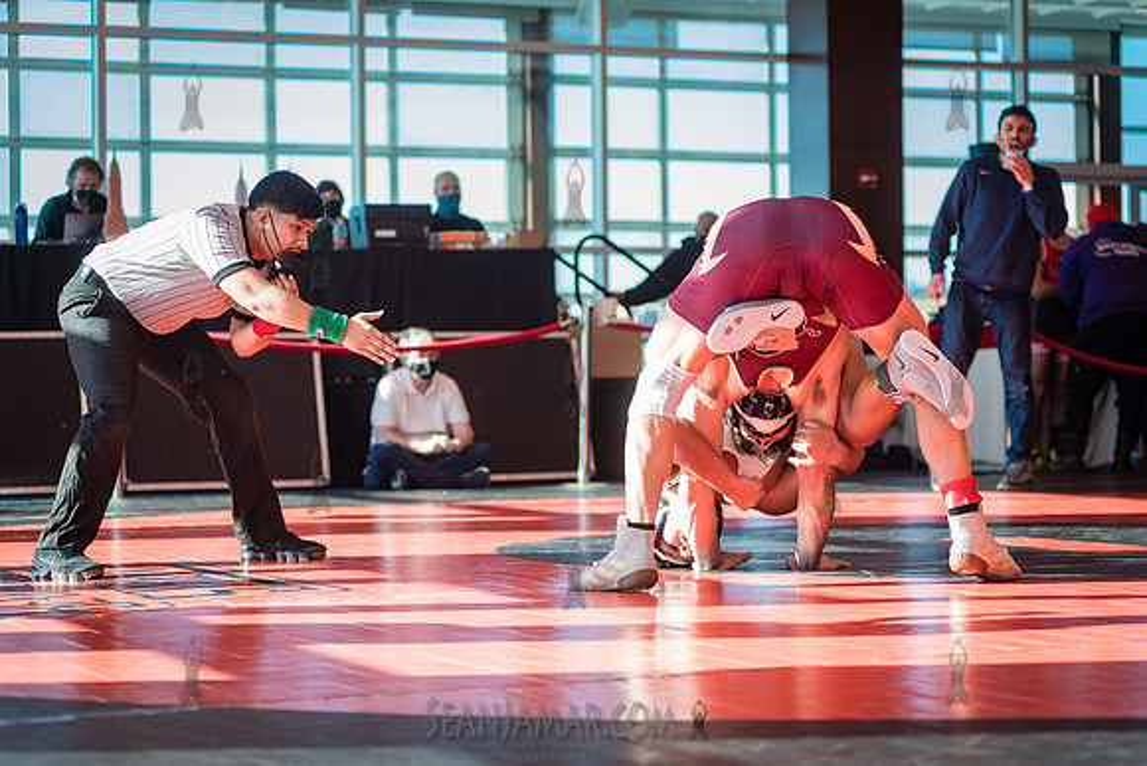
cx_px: 574
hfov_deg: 24.6
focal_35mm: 83
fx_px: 2633
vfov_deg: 16.5
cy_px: 383
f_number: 4
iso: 400
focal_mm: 80
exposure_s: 1/400
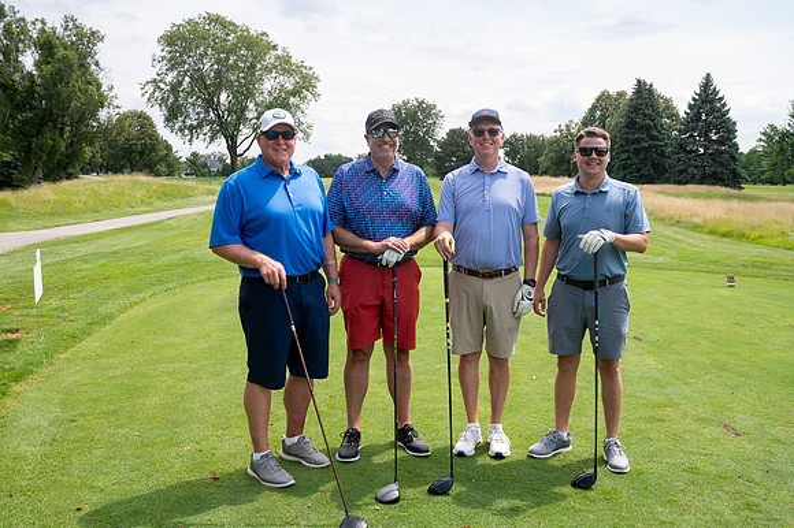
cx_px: 397
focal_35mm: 34
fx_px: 749
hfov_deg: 55.8
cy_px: 264
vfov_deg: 38.8
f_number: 6.3
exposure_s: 1/800
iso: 250
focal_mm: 34
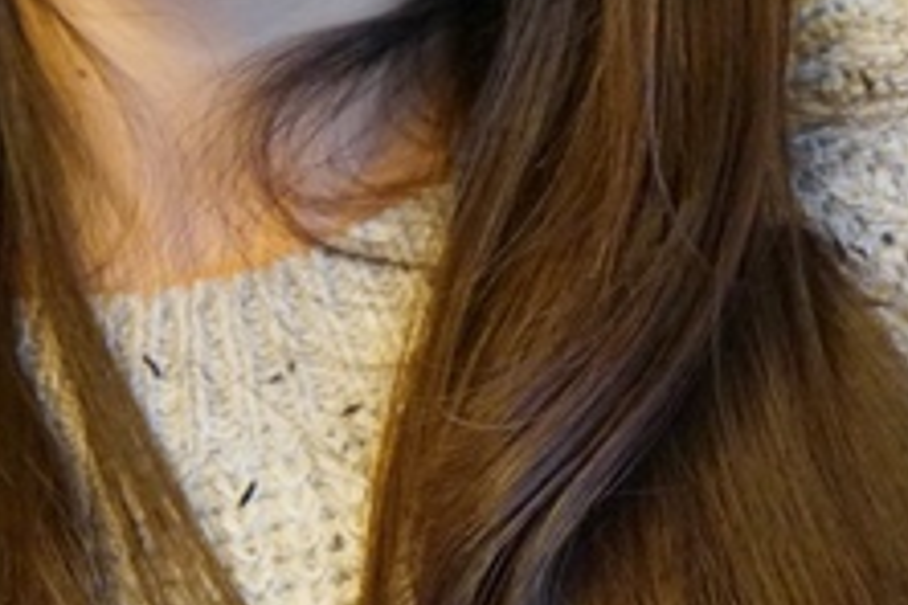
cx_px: 470
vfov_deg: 10.1
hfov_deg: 15.8
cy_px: -382
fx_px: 3279
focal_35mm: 130
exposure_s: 1/25
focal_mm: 36
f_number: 4
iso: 3200
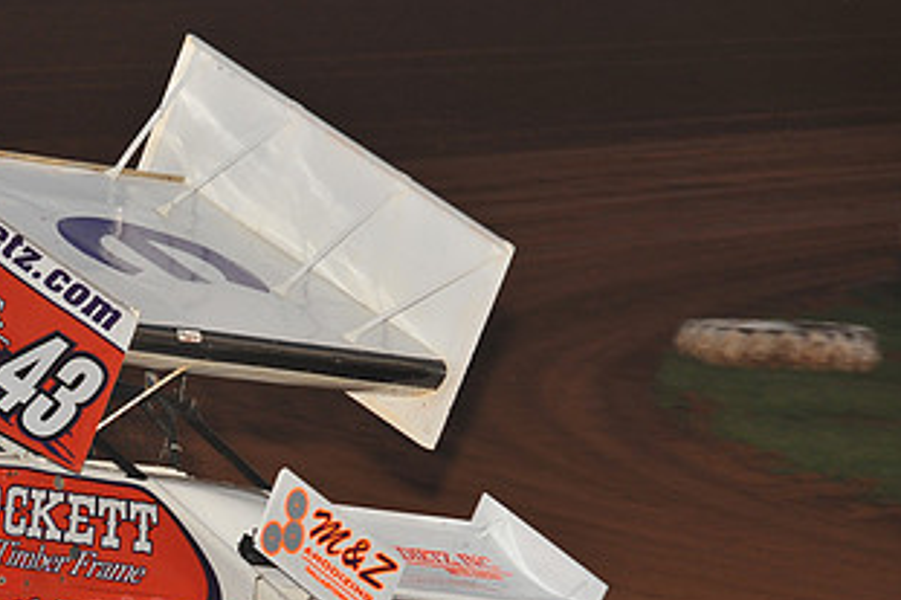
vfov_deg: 4.7
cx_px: 127
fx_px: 7229
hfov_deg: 7.1
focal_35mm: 289
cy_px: 504
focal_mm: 155
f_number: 6.3
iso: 800
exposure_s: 1/320
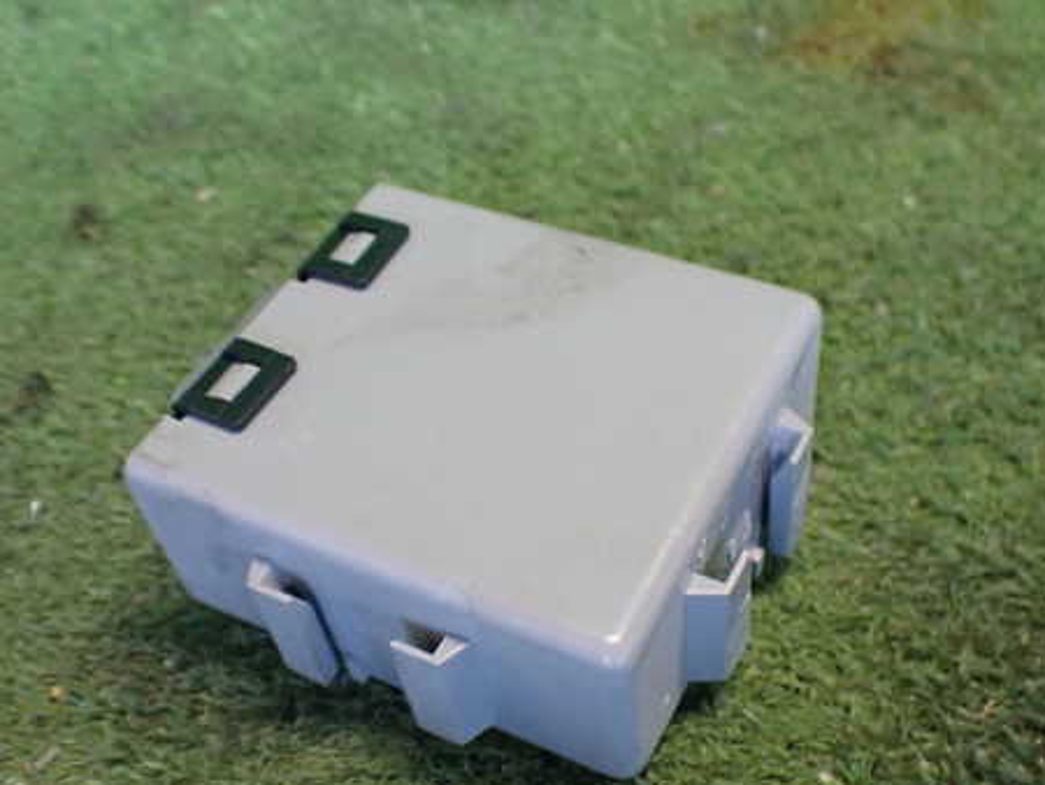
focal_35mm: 40
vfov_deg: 35.9
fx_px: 1208
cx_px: 492
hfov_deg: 46.8
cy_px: 467
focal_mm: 5.4
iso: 800
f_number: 2.3
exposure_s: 1/60
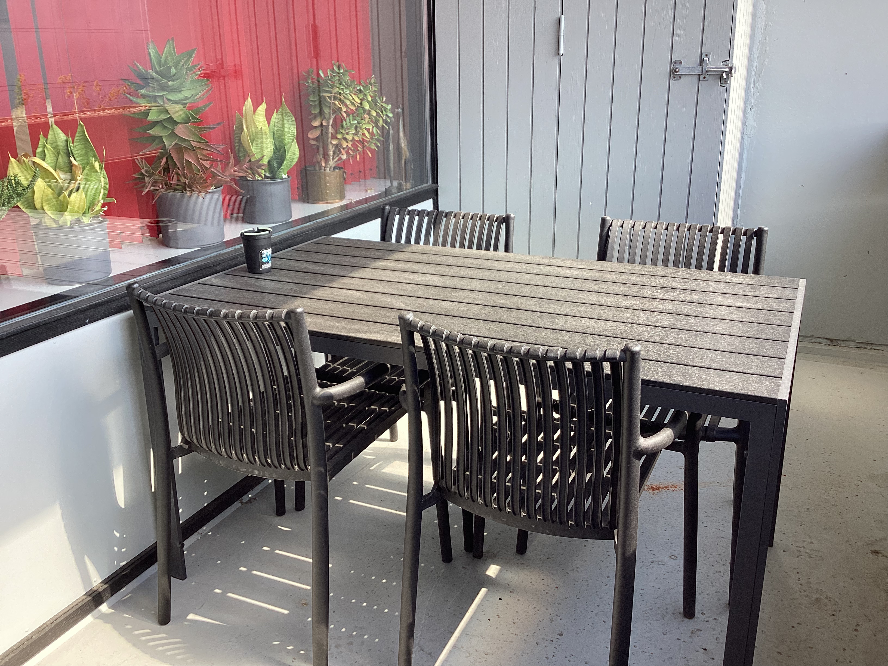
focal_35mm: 31
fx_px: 795
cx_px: 444
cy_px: 333
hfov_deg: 58.4
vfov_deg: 45.4
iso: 32
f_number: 2.4
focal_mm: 3.3
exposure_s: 1/120
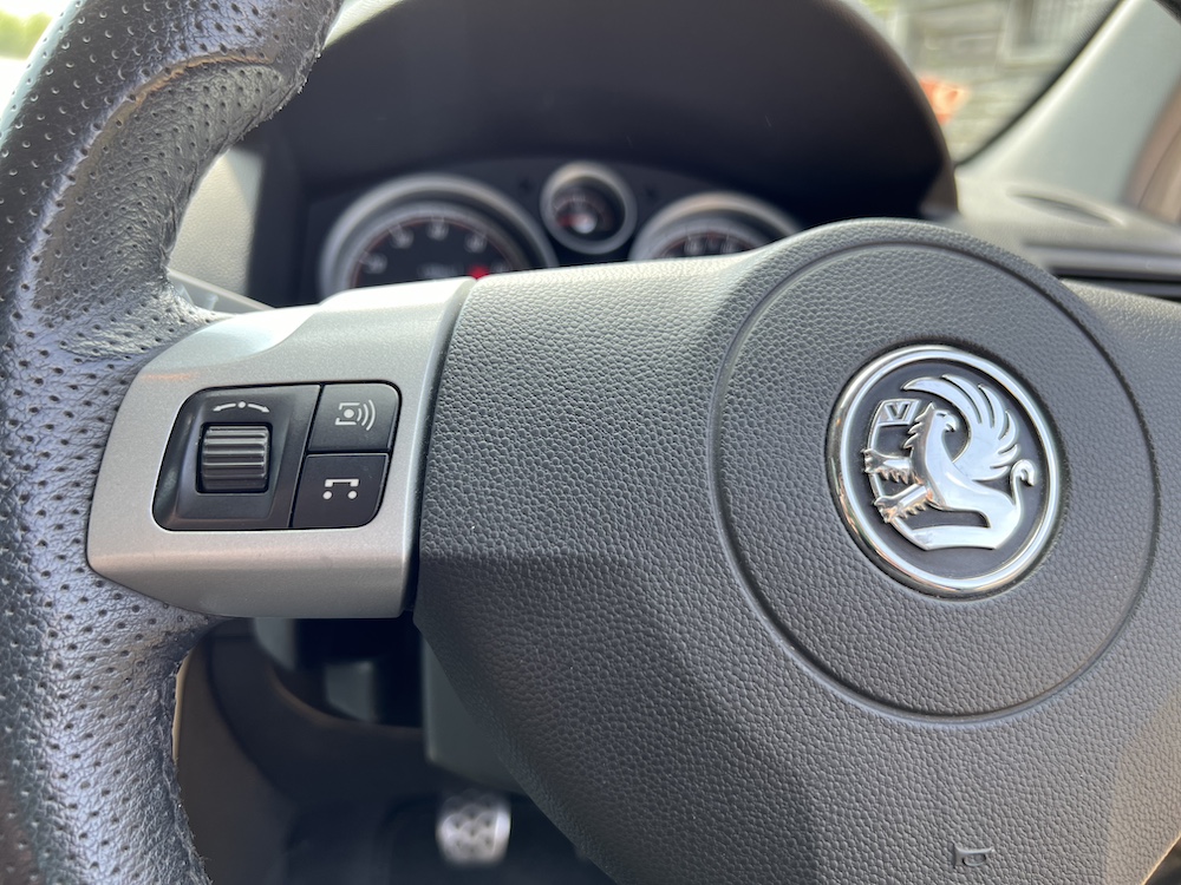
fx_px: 887
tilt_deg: -15.8
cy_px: 442
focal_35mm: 26
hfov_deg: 67.3
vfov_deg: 53.1
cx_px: 590
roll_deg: -4.0
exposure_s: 1/186
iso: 40
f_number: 1.5
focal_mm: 5.7
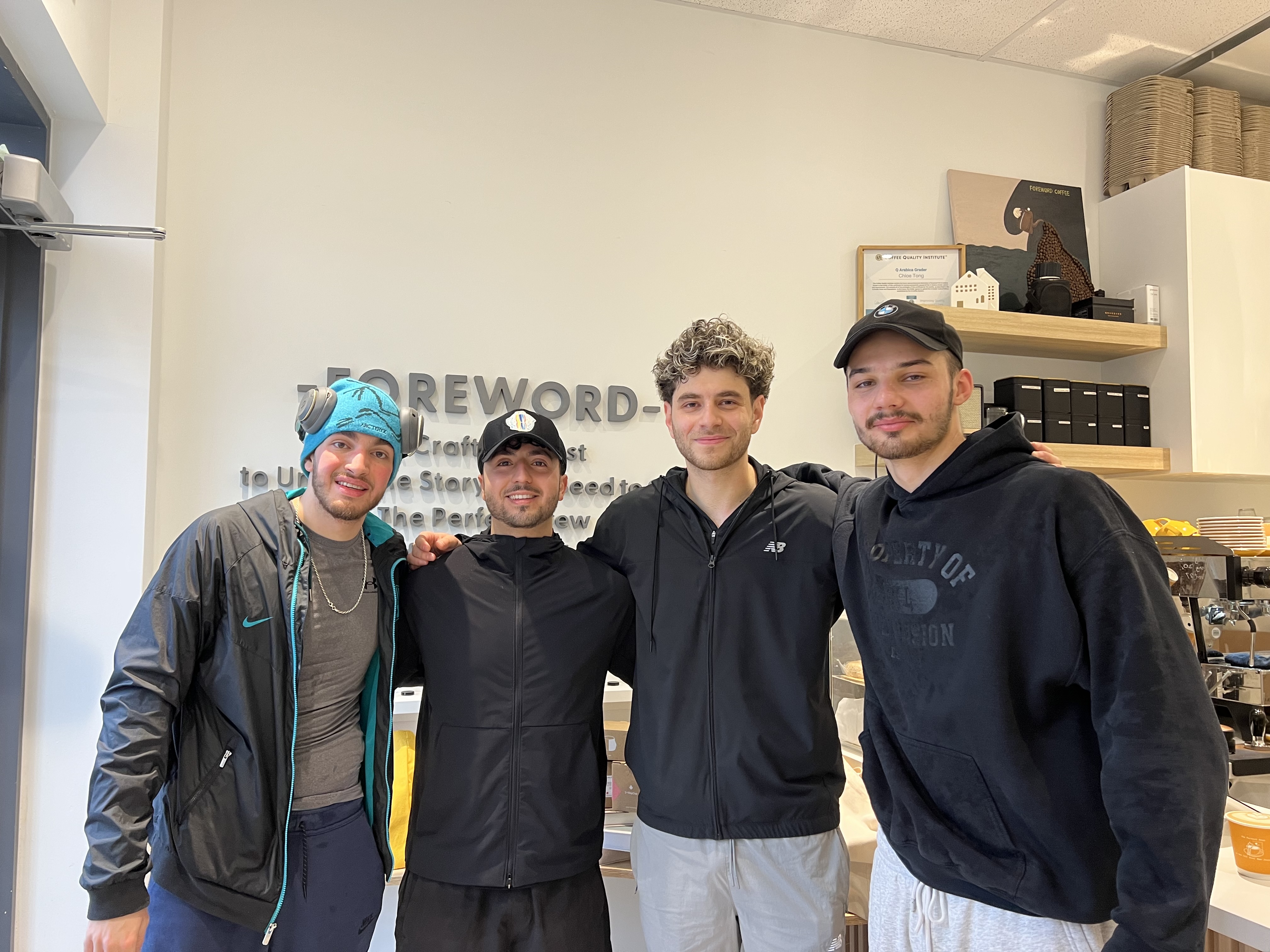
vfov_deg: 53.1
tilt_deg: +3.8
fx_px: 954
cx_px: 635
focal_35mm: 26
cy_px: 476
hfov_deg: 67.3
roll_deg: +0.7
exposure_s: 1/60
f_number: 1.5
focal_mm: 5.7
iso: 125
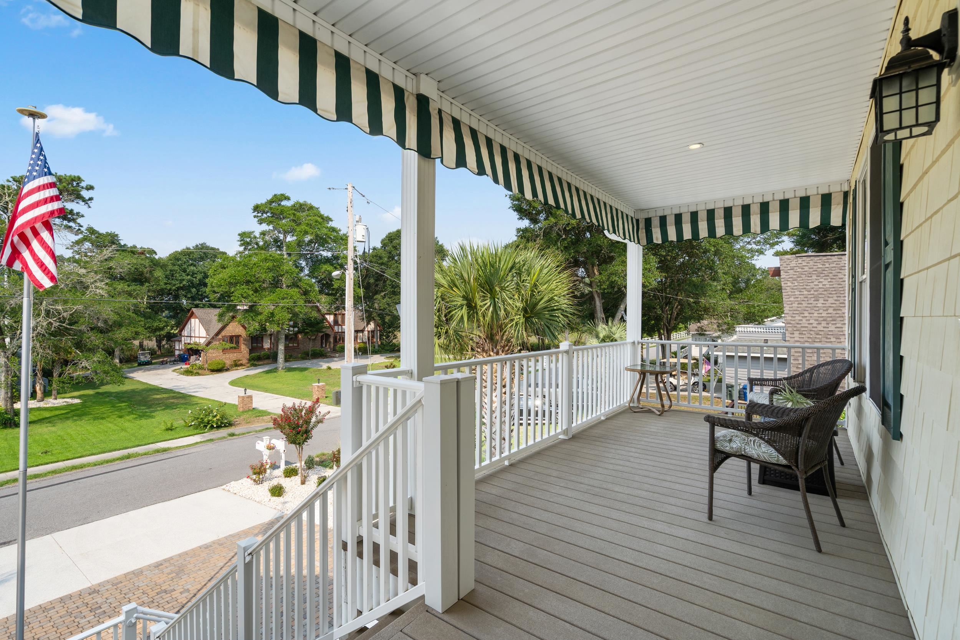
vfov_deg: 73.8
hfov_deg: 96.7
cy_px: 320
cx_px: 480
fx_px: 427
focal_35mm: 16
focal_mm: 16
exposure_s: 1/60
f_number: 8
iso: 125
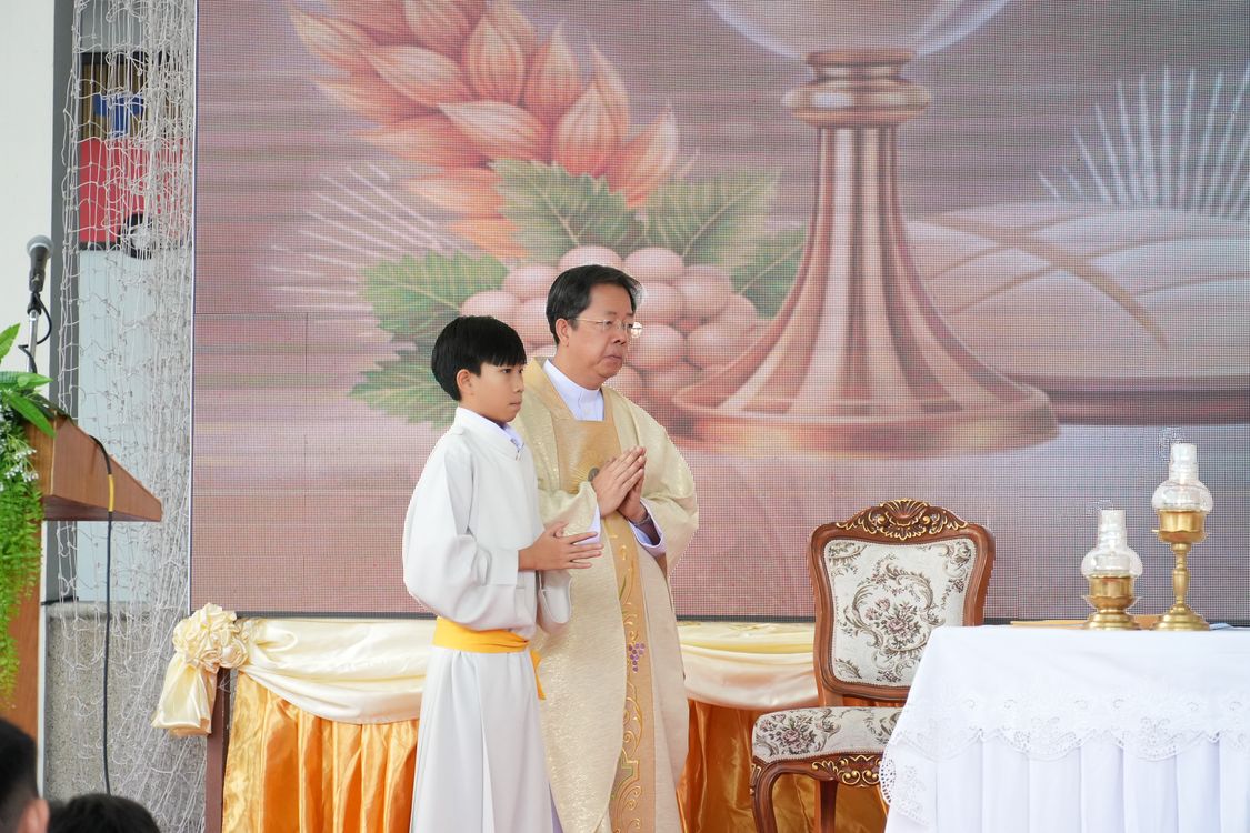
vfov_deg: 9.6
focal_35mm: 142
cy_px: 416
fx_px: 4948
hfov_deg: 14.4
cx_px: 625
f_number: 5.6
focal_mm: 95
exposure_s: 1/200
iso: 2000
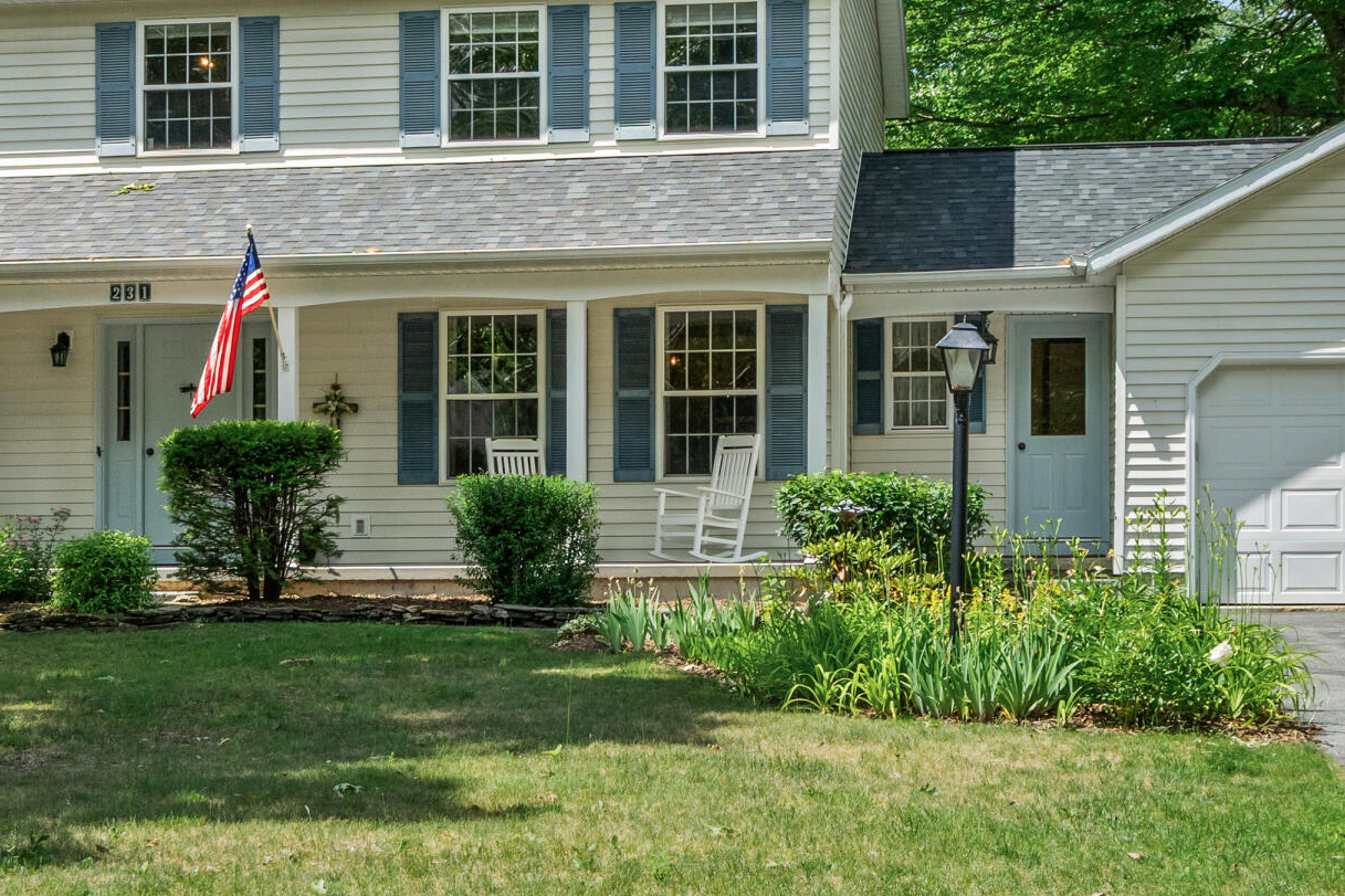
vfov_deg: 19.7
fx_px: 2577
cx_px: 628
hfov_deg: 29.2
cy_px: 442
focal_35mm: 69
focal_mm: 28
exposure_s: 1/800
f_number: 8
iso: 640
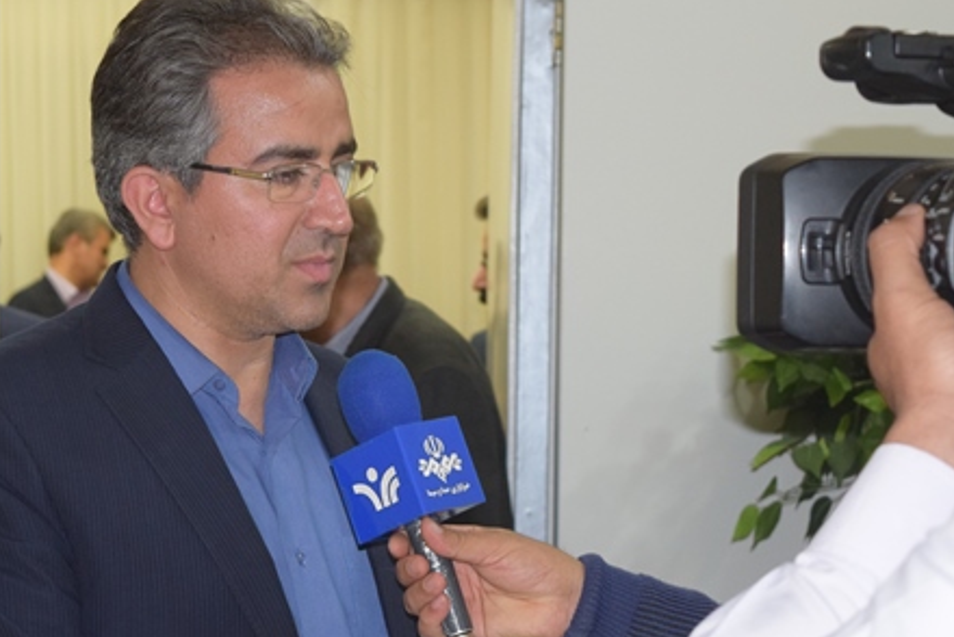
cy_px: 380
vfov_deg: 12.6
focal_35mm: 109
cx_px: 338
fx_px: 2890
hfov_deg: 18.7
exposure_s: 1/60
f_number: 5.6
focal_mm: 50
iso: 1600
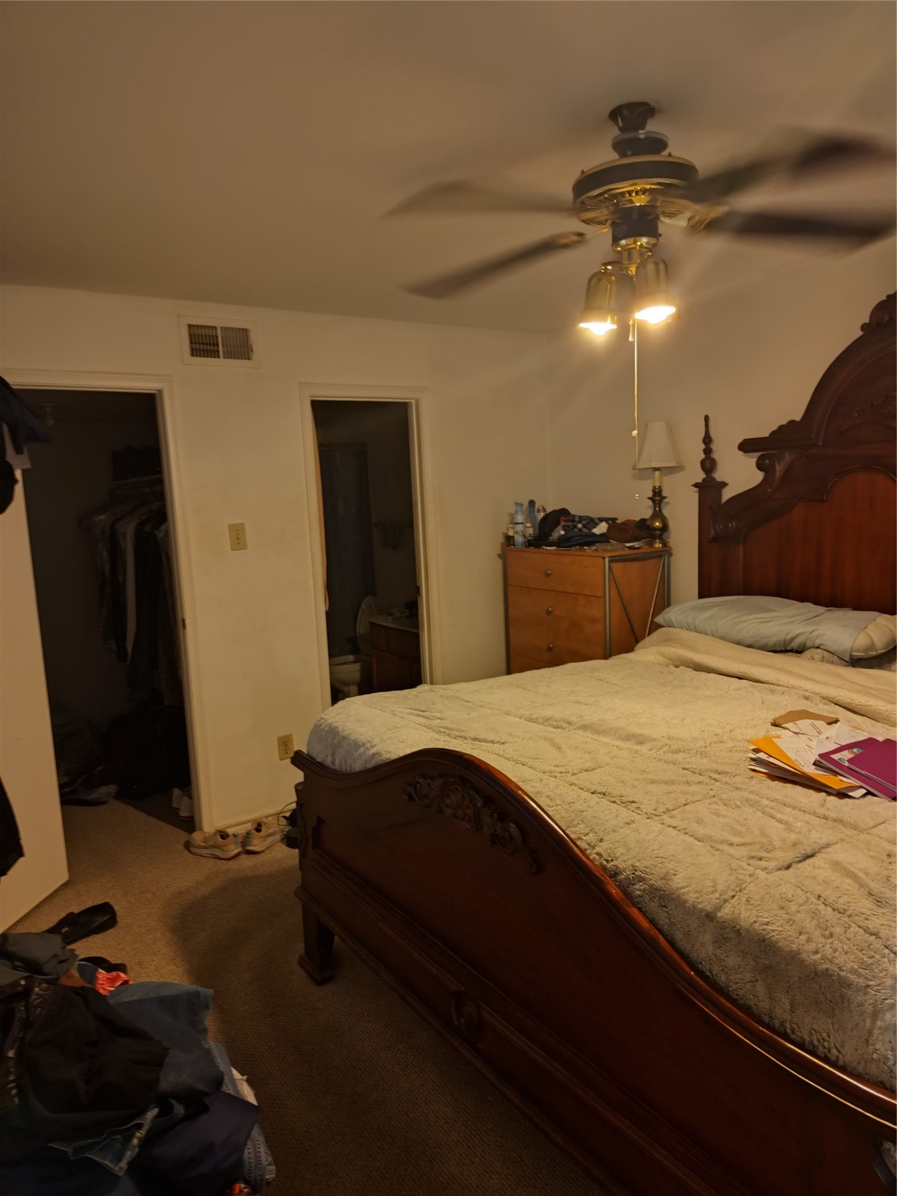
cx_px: 448
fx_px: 795
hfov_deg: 58.9
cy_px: 598
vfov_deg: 73.9
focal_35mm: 23
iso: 981
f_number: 1.8
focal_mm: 5.56
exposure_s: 1/15.2
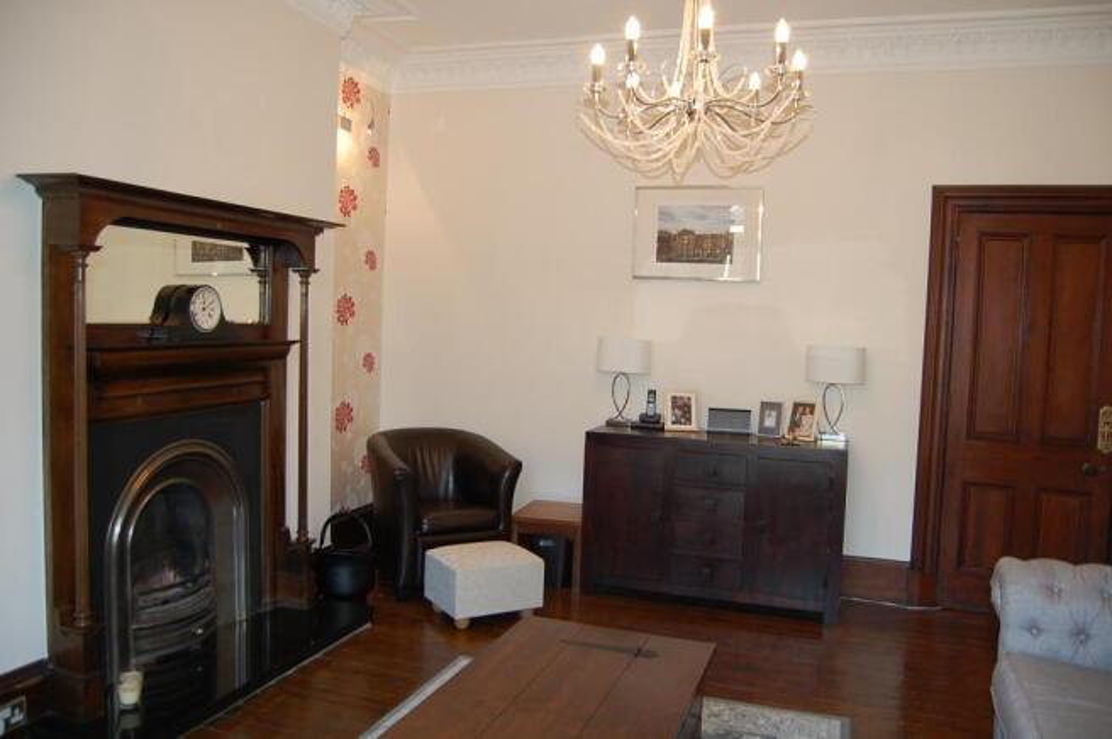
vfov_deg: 47.8
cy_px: 370
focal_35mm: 27
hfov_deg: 67.4
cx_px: 556
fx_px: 833
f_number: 3.5
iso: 400
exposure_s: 1/60
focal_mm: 18
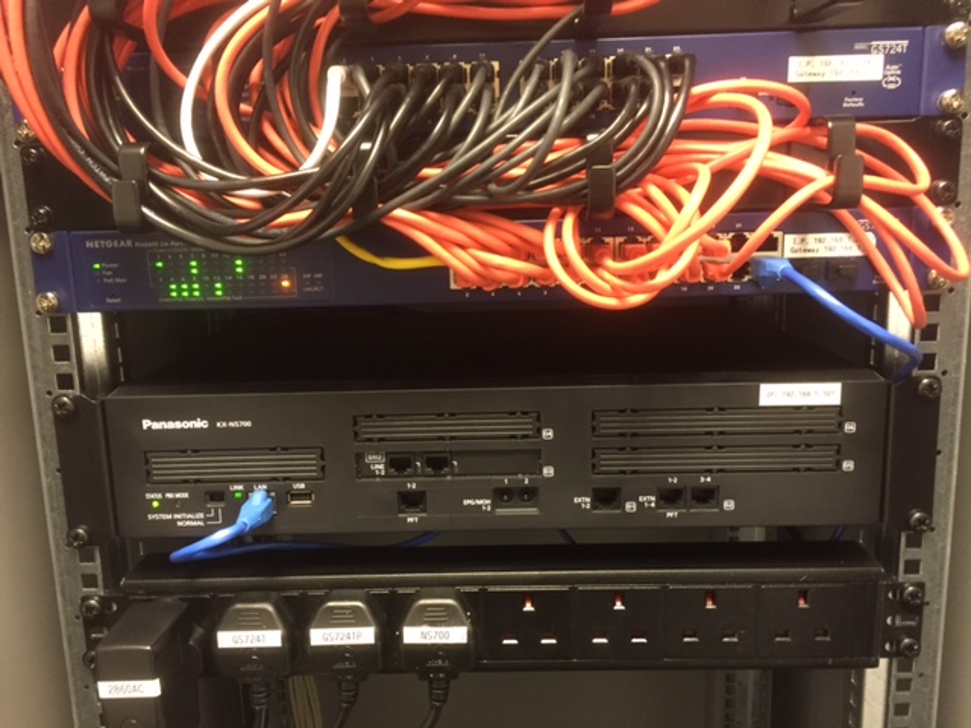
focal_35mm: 29
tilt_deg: -11.3
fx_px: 813
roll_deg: +1.6
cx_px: 486
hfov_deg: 61.7
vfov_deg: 48.2
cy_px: 364
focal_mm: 4.15
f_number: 2.2
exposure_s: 1/20
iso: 250
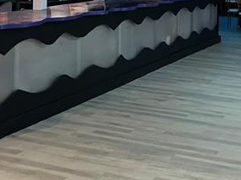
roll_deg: -2.2
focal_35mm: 88
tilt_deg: -0.5
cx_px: 100
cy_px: -38
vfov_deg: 16.1
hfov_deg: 22.2
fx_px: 612
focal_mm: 6.86
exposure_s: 1/13
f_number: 1.78
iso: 250
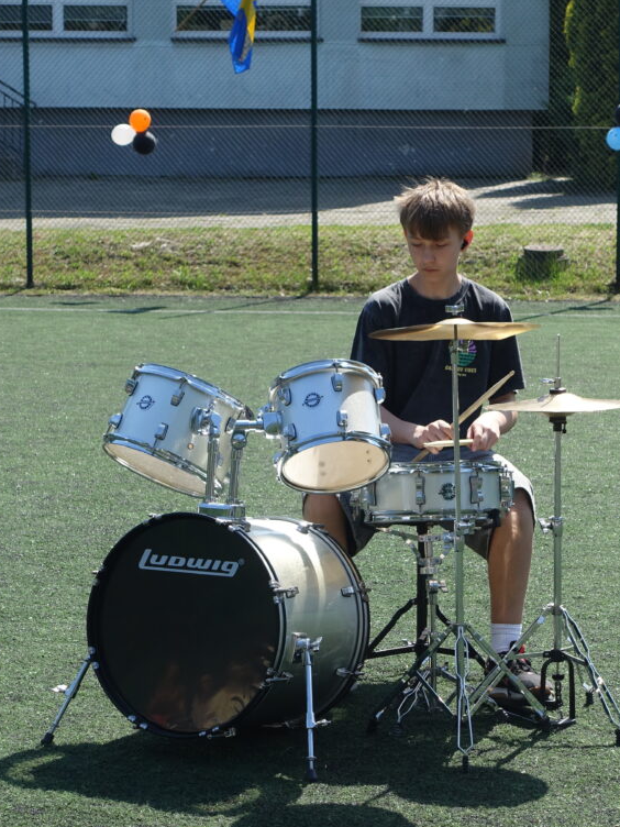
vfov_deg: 19.3
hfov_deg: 14.5
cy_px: 417
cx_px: 313
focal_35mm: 102
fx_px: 2436
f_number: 4
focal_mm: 25.7
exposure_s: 1/500
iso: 125
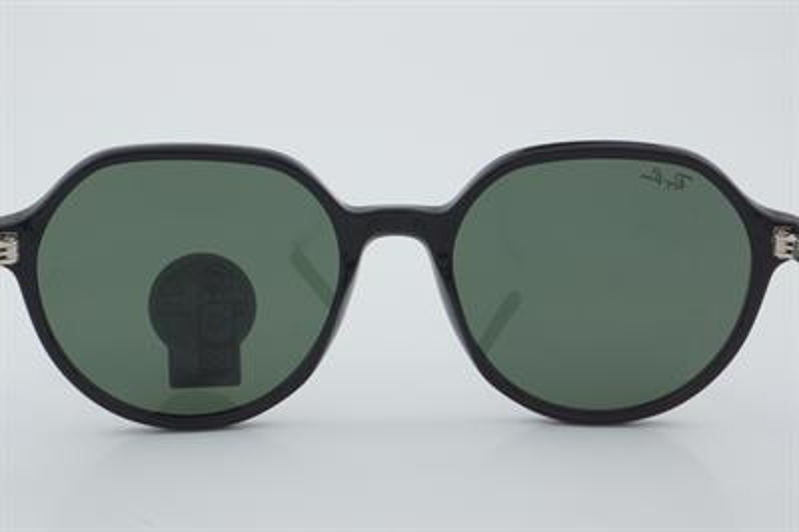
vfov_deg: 18.2
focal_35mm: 75
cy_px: 266
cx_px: 400
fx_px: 1663
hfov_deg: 27.0
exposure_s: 1/4
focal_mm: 50
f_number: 32
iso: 100
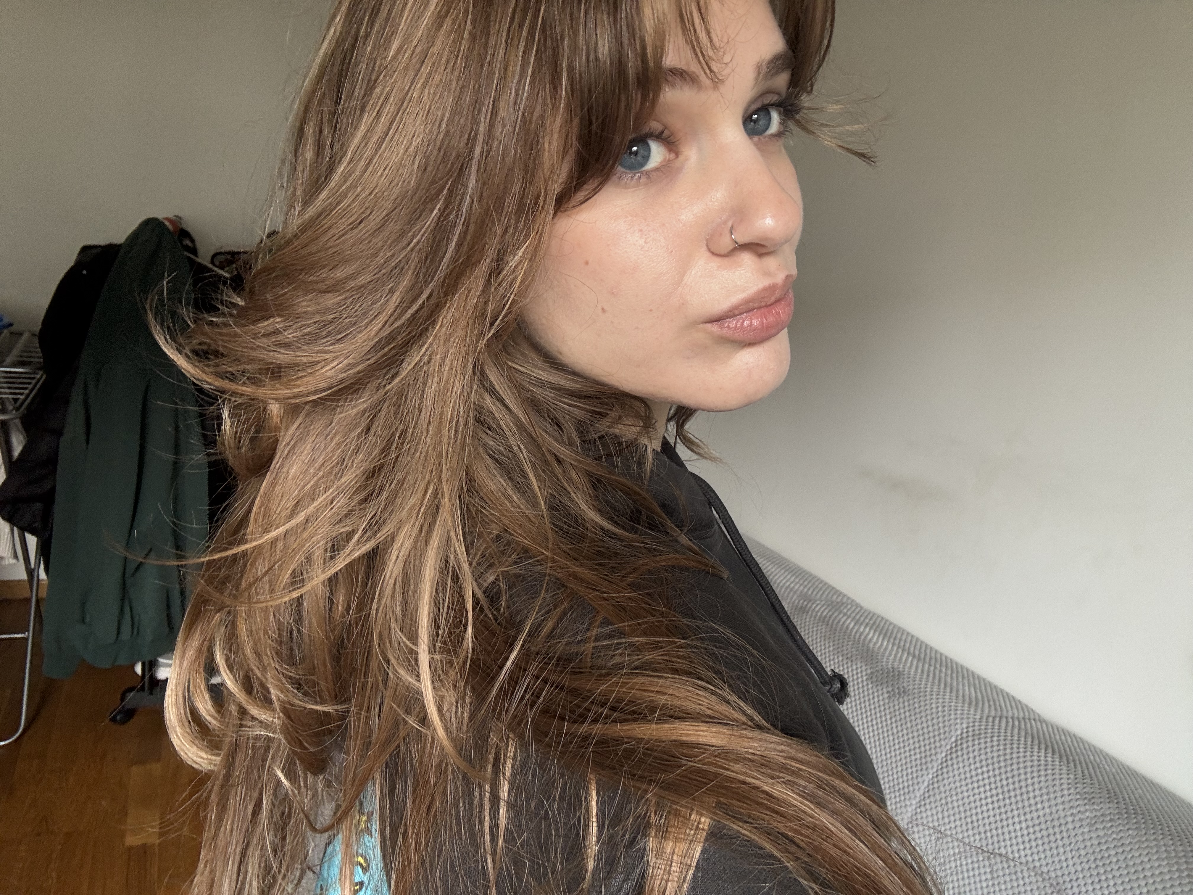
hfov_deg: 73.9
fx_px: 793
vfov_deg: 58.9
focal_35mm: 23
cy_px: 448
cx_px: 596
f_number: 1.9
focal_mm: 2.69
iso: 80
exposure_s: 1/79
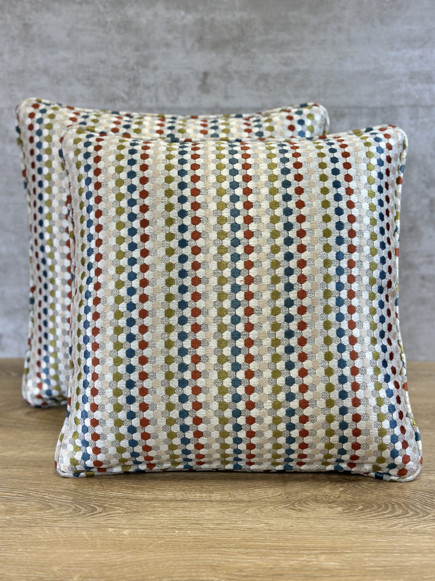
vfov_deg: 39.7
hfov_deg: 30.3
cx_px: 218
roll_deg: +0.3
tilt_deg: -14.0
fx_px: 804
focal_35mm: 48
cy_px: 290
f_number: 1.78
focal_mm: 6.86
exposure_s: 1/199
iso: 80
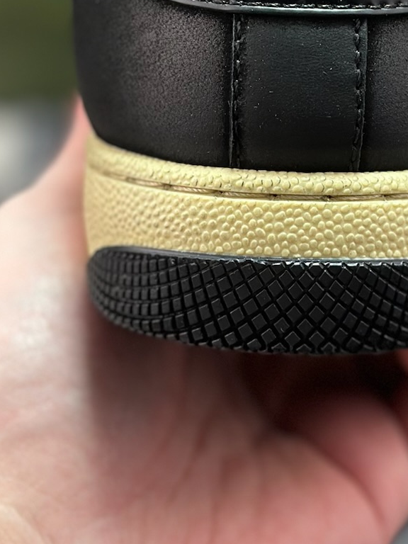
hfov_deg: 11.5
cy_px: 116
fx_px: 2012
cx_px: 314
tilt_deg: -56.3
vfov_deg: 15.3
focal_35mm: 128
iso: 80
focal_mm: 6.86
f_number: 1.78
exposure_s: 1/375
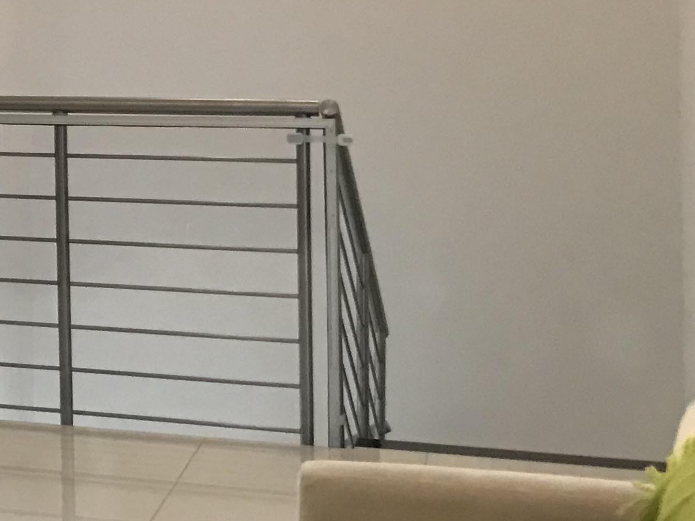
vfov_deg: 16.5
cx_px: -297
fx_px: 1767
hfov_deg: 19.8
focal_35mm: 88
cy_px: 34
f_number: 1.8
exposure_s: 1/15
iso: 64
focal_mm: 3.99
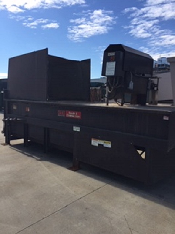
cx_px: 88
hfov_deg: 48.2
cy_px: 117
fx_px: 196
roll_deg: -0.4
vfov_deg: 61.7
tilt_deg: -4.1
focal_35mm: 29
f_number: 2.2
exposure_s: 1/1799
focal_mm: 4.15
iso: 32
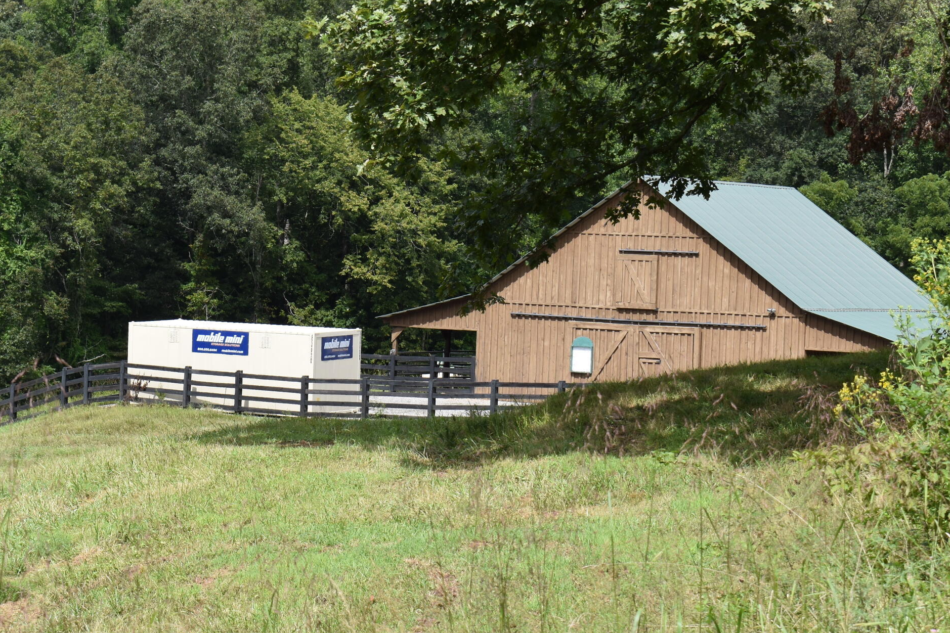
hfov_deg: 15.5
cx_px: 400
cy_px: 312
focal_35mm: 132
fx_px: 3478
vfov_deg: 10.4
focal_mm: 55
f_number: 8
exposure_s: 1/250
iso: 160
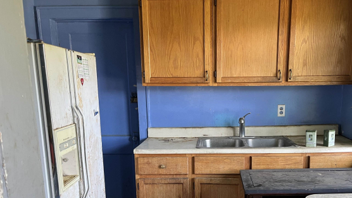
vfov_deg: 34.2
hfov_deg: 57.8
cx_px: 202
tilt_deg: -10.3
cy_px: 141
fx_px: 317
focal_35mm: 34
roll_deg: +0.0
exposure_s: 1/62
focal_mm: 5.1
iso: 125
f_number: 1.6
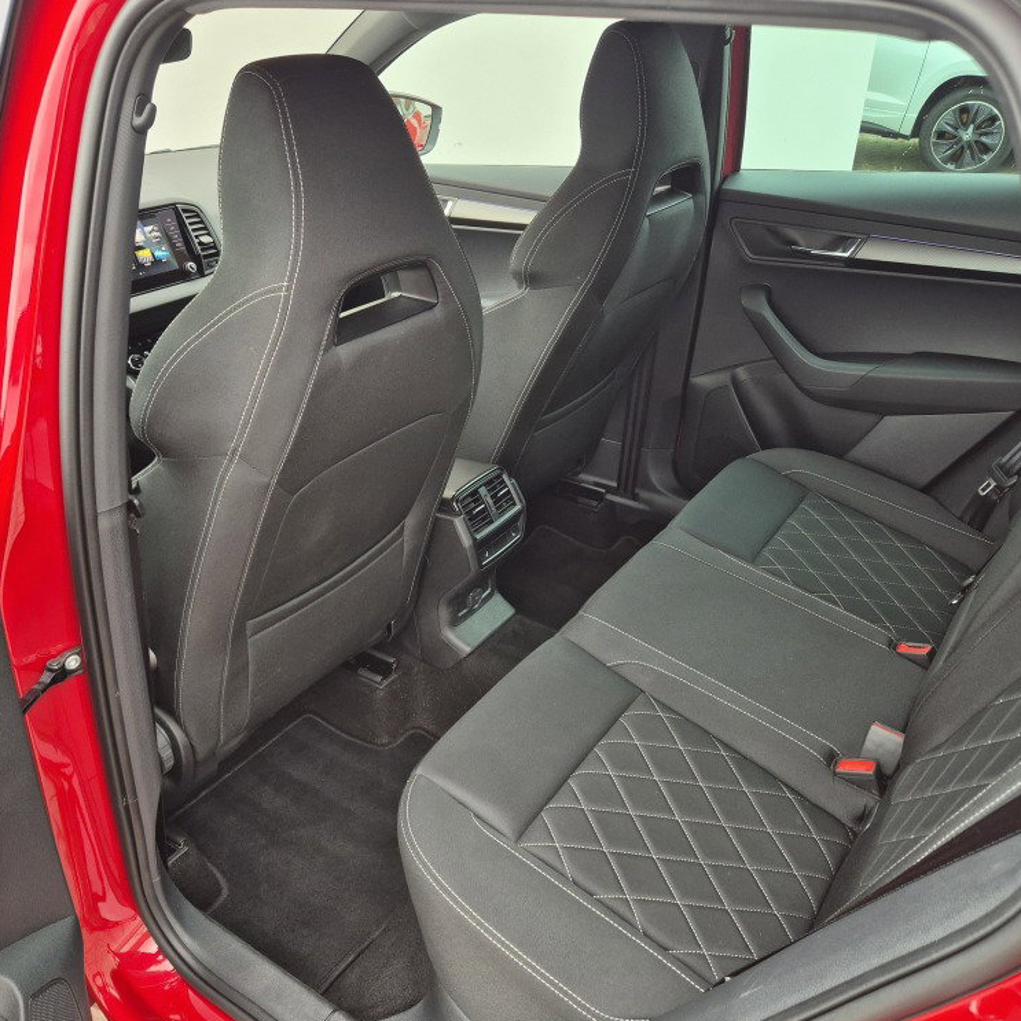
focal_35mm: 28
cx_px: 467
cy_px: 519
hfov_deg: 57.2
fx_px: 934
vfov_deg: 57.3
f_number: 1.8
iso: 200
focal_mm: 5.4
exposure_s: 1/180
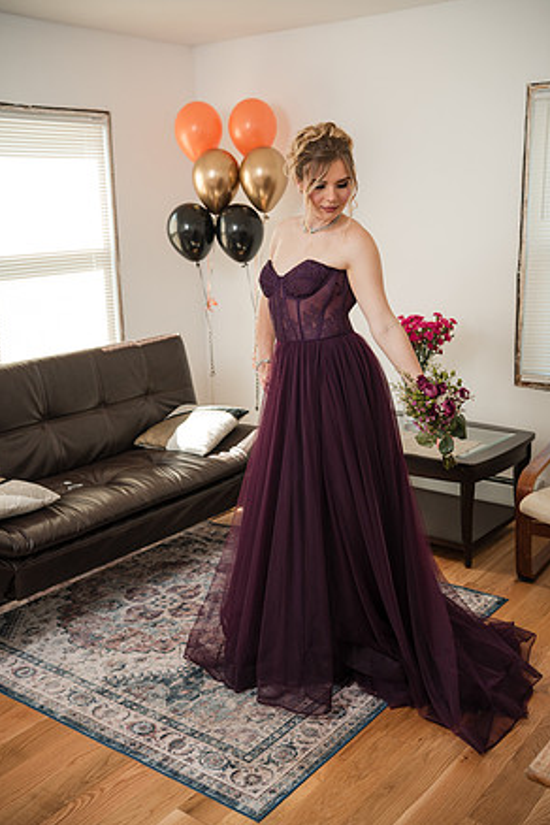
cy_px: 407
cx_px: 279
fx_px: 871
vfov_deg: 50.7
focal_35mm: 38
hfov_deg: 35.1
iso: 640
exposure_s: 1/250
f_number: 3.2
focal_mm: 37
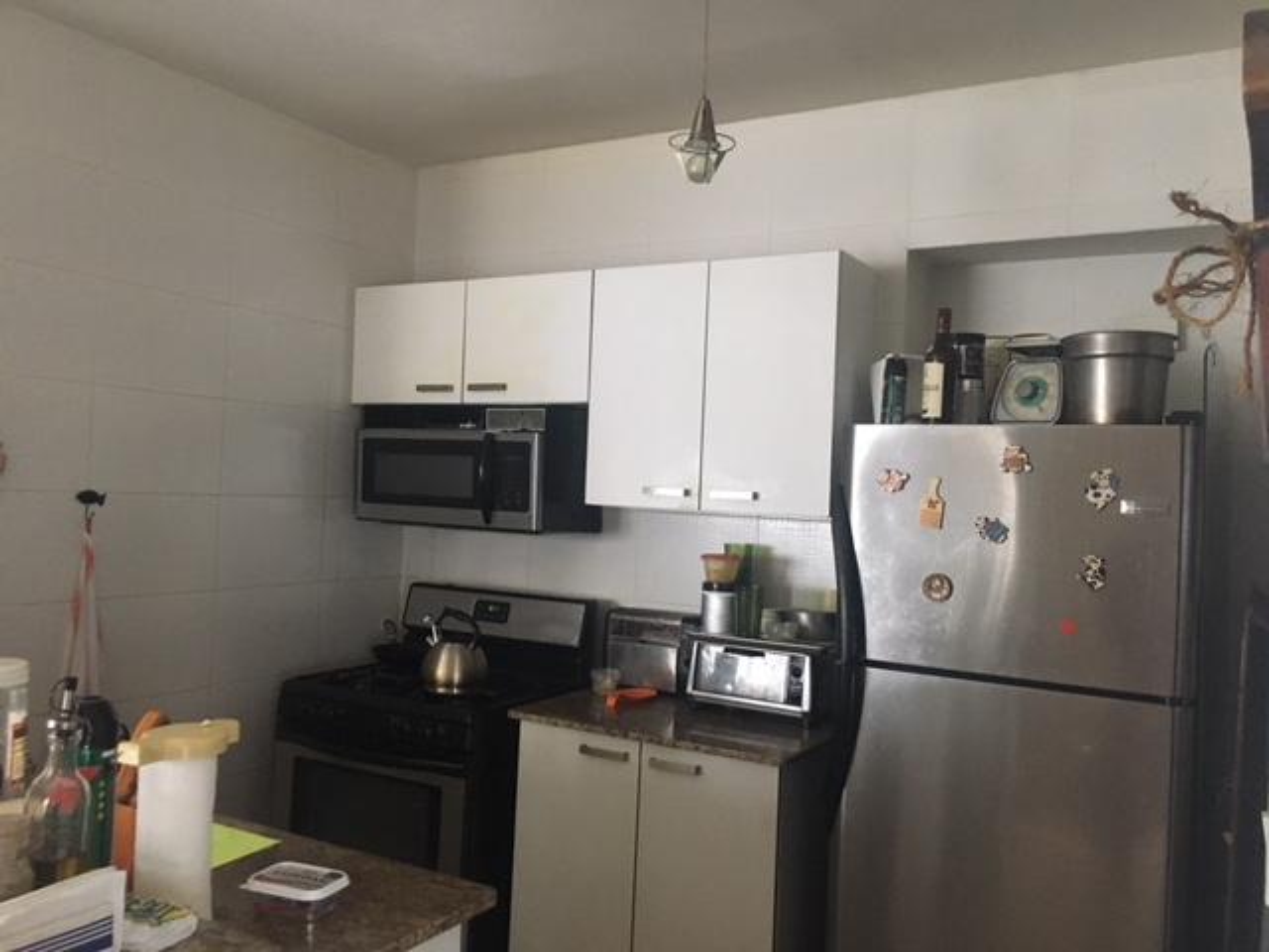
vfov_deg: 48.2
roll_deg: -2.0
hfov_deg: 61.7
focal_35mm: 29
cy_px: 476
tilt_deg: +0.8
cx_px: 634
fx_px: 1063
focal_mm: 4.15
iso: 200
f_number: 2.2
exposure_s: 1/20
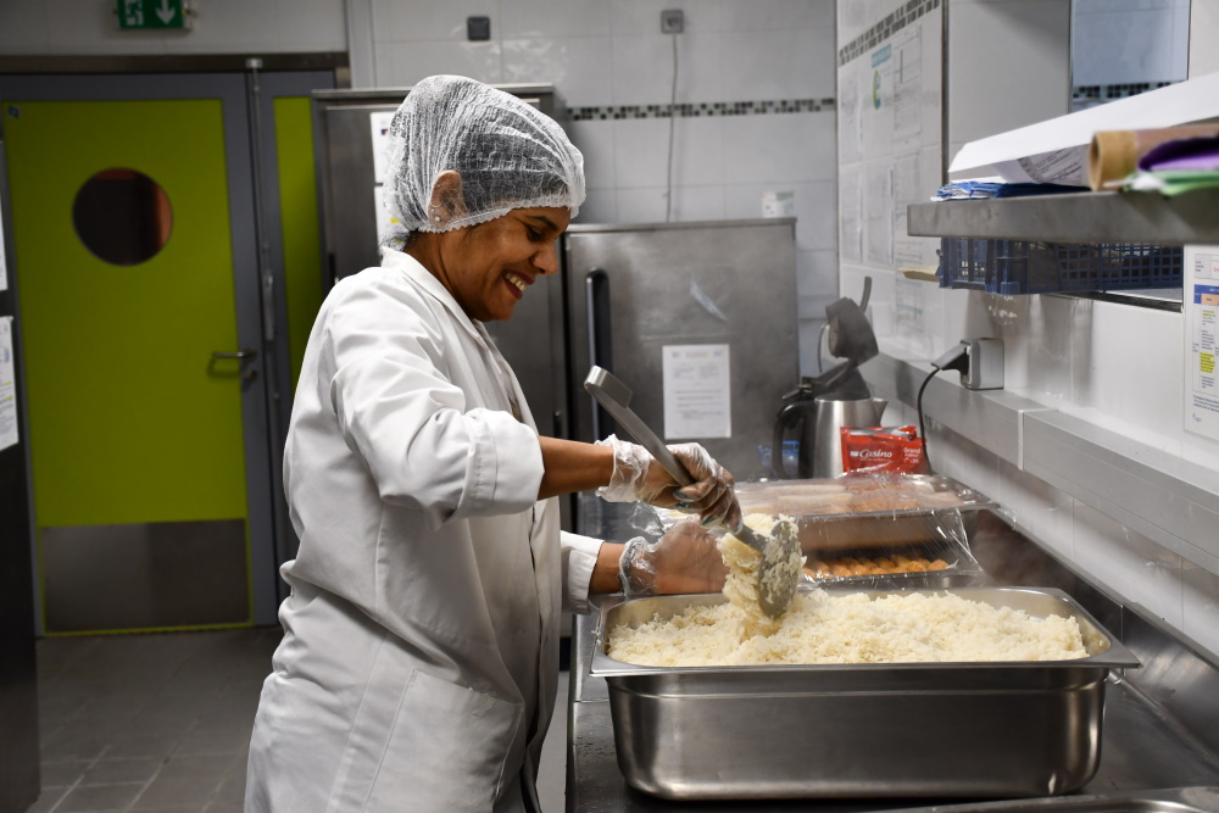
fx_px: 1625
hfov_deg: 41.1
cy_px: 406
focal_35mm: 48
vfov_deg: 28.1
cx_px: 610
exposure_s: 1/160
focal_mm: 32
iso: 800
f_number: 4
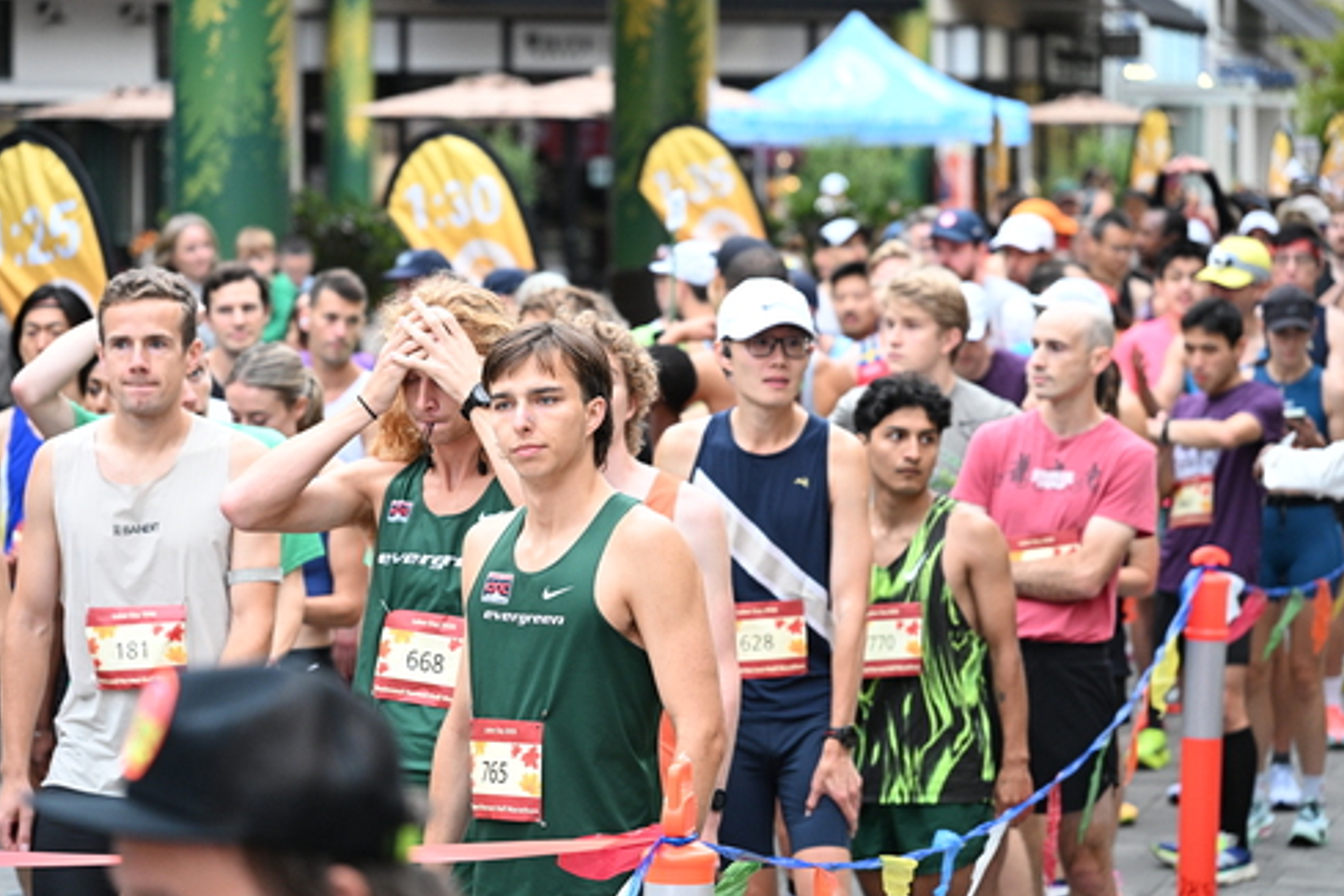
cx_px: 651
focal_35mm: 135
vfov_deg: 10.2
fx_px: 5040
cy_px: 480
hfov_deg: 15.2
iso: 2500
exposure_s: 1/400
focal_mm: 120
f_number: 4
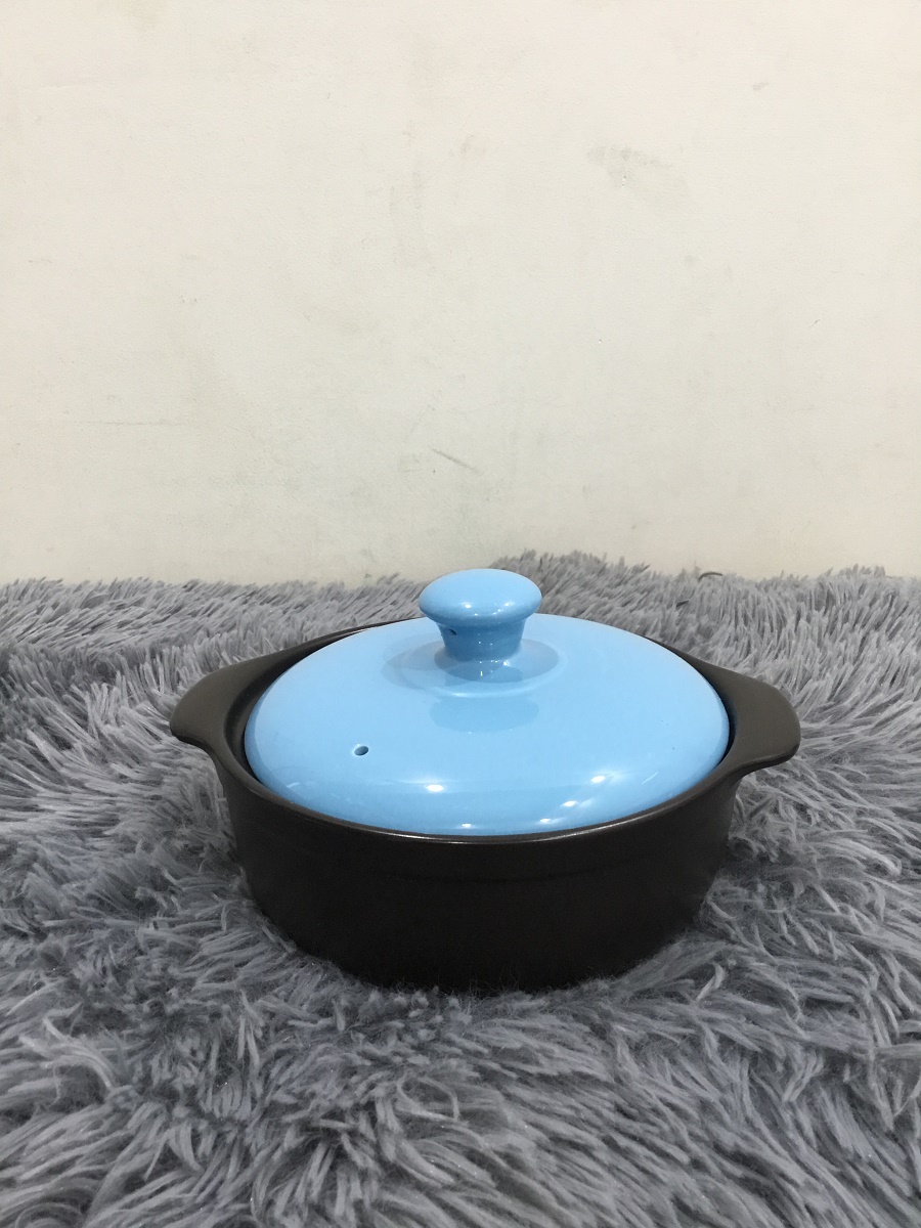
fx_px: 1100
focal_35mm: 31
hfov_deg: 45.4
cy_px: 614
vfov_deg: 58.4
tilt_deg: -21.2
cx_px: 460
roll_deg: +0.9
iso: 125
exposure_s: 1/33
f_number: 2.4
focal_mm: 3.3
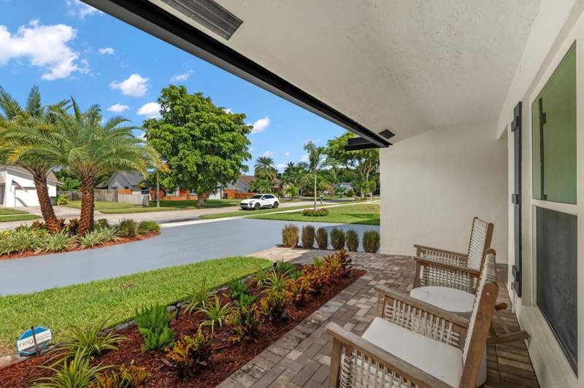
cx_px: 292
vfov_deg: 73.6
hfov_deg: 96.8
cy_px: 194
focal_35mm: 16
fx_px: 259
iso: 100
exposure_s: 1/30
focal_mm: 16
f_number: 8
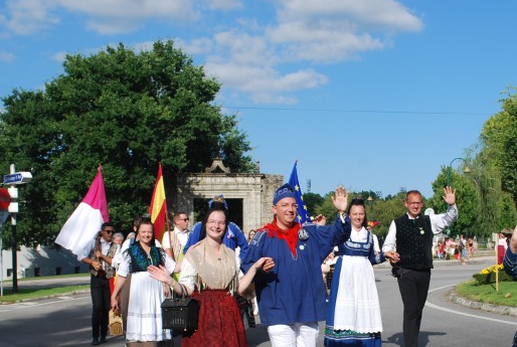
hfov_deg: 35.4
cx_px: 320
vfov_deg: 24.1
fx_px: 806
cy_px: 256
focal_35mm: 56
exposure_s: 1/250
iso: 100
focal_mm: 24
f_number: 8
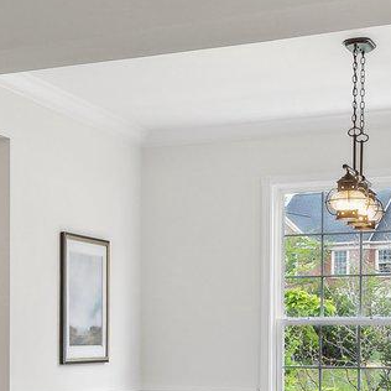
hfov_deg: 17.6
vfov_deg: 19.6
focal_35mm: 88
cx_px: -204
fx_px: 1125
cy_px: 299
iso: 200
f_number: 8
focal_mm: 16
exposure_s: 1/8
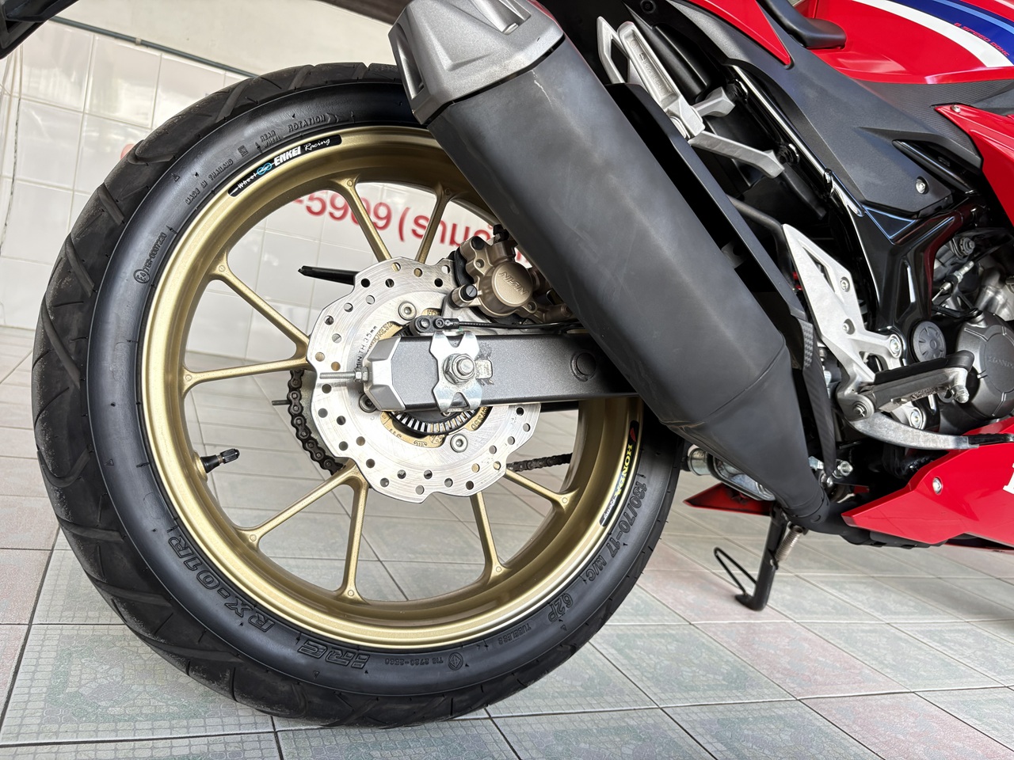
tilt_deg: -5.1
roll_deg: -10.1
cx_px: 507
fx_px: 762
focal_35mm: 26
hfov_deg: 67.3
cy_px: 380
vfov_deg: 53.1
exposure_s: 1/122
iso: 100
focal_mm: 5.96
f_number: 1.6
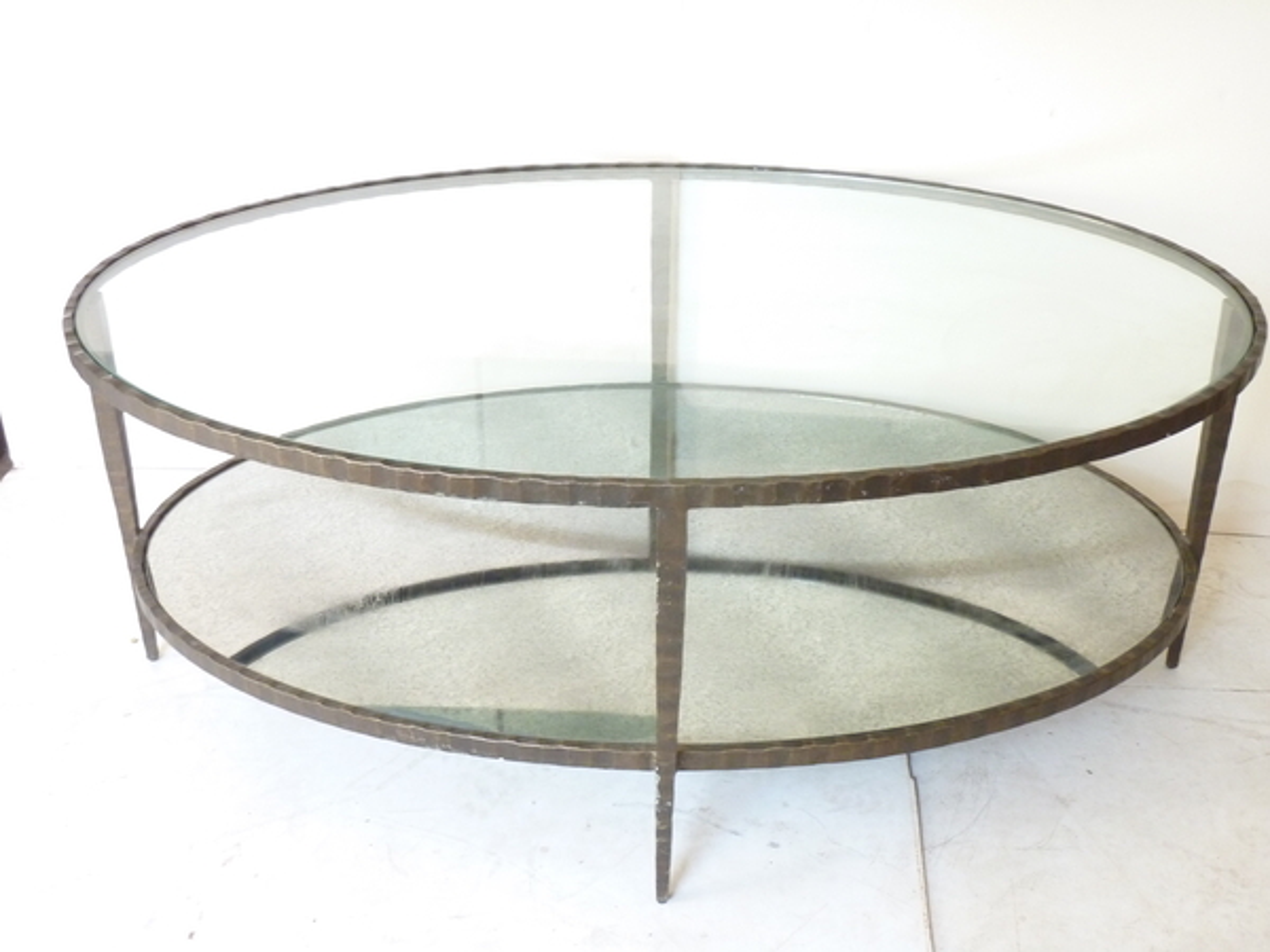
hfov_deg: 44.8
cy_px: 476
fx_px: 1541
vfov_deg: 34.3
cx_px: 635
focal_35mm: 42
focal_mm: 6.9
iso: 400
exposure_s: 1/25
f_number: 3.7
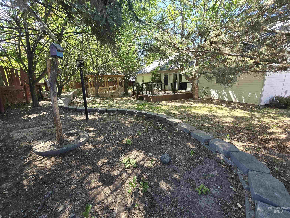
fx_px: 109
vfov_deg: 89.9
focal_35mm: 13
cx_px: 145
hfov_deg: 106.2
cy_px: 109
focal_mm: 2.2
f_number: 2.2
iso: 64
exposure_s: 1/120
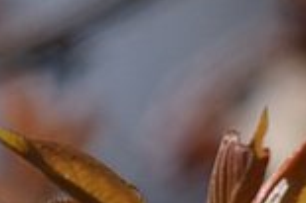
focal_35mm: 4948
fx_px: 42013
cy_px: 561
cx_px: -164
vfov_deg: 0.3
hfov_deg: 0.4
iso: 100
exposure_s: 1/500
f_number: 6.3
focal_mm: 500
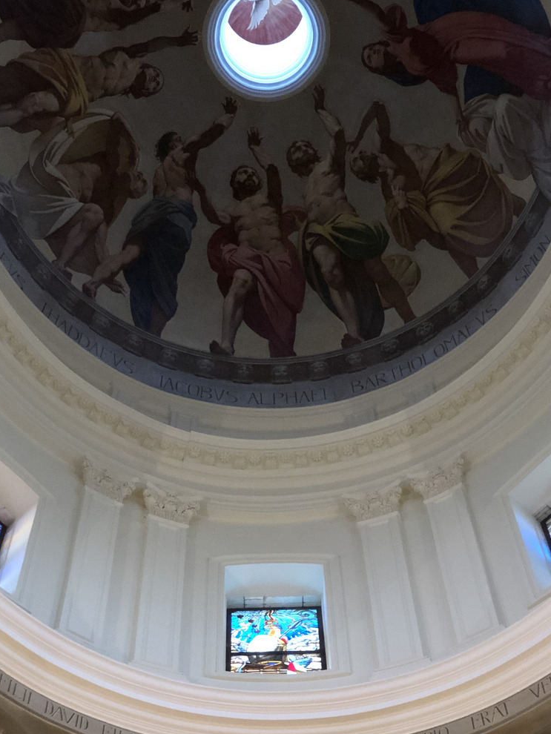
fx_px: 1782
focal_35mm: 84
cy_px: 439
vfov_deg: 23.2
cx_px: 284
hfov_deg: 17.6
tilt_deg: +67.5
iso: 160
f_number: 2.4
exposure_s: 1/8
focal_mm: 6
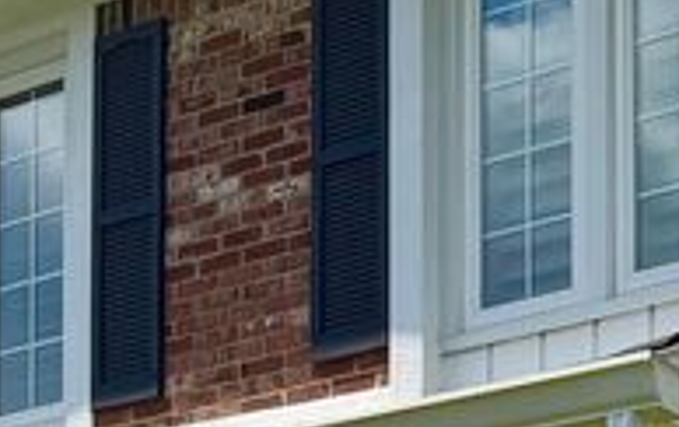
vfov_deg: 8.8
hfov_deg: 15.2
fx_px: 2484
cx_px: 718
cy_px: 1043
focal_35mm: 134
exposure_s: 1/4673
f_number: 1.78
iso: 80
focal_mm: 6.76
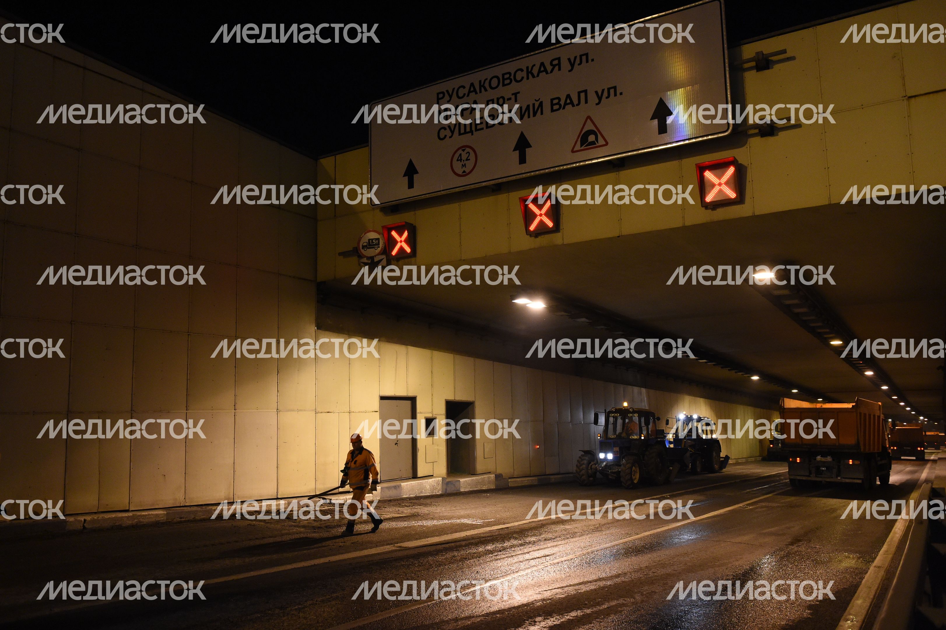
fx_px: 762
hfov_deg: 63.7
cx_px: 473
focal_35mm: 29
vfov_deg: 44.9
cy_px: 315
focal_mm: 29
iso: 5000
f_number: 4
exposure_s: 1/250
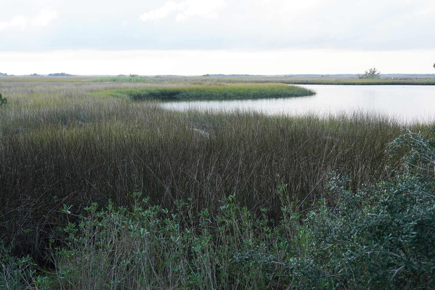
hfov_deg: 44.5
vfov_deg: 30.5
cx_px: 218
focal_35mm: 44
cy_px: 145
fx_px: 532
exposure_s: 1/100
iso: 800
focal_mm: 44
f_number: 10
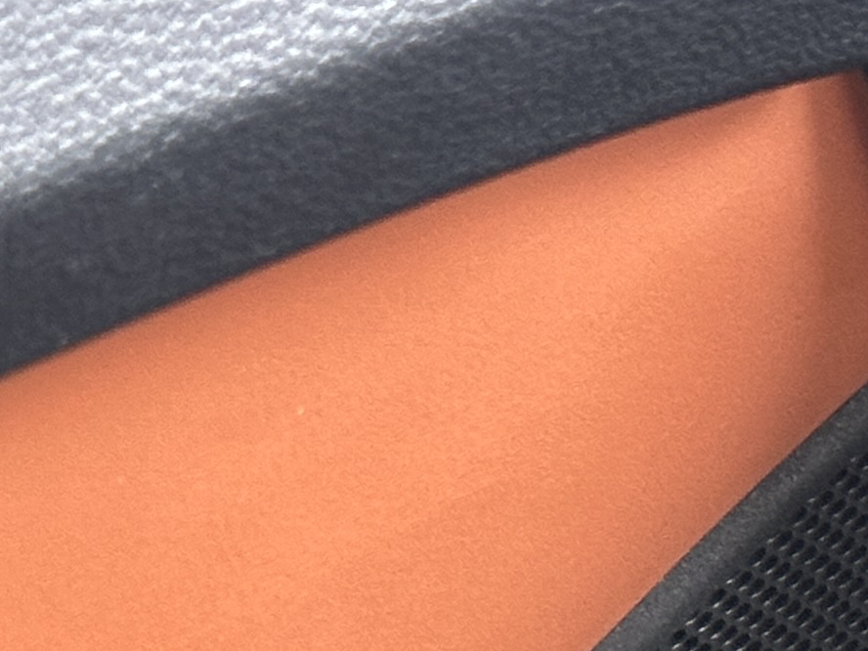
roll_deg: +0.5
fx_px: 5466
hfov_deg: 9.0
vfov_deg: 6.7
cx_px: 821
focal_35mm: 218
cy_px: 1186
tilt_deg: -41.8
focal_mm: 6.86
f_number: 1.78
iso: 500
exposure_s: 1/40
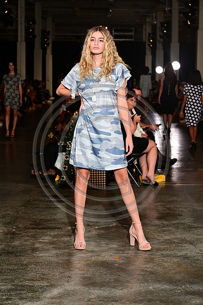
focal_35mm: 78
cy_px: 152
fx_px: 660
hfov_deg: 17.5
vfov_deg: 26.0
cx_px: 102
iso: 1000
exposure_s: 1/160
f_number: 6.3
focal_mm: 78
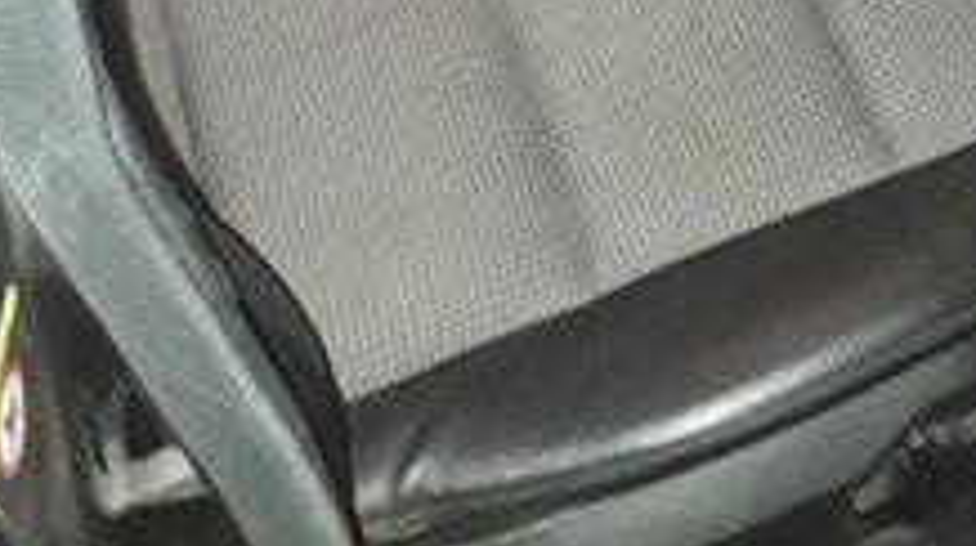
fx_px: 1732
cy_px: -559
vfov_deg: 14.7
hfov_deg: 30.6
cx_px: 801
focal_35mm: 67
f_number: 1.9
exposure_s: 1/17
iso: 400
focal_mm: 3.6
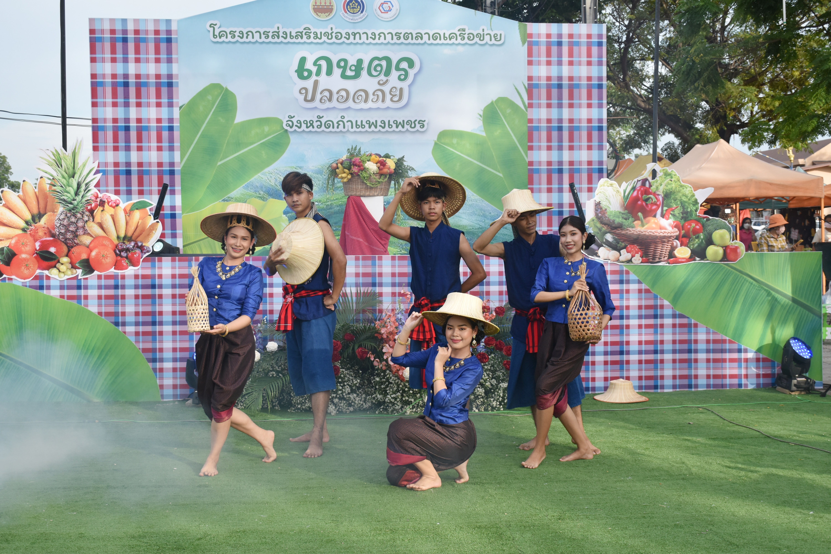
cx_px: 416
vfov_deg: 29.9
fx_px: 1039
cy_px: 277
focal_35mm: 45
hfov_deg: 43.6
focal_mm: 30
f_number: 5
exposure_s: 1/1250
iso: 400
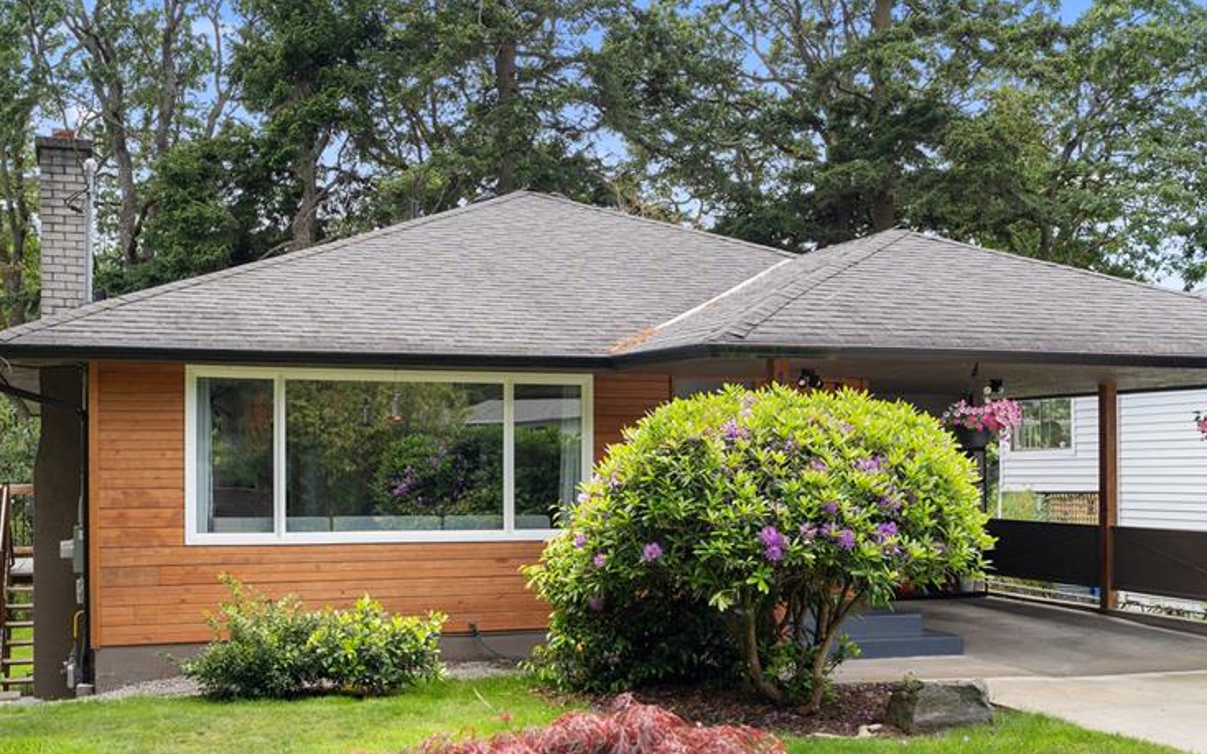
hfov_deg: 42.6
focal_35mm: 47
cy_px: 449
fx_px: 1546
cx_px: 616
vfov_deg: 27.4
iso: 250
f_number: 2.8
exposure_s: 1/200
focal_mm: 33
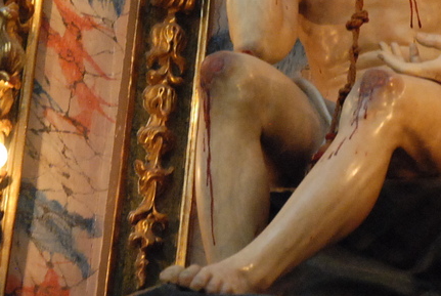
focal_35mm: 171
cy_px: -5
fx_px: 2098
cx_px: 302
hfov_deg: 12.0
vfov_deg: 8.0
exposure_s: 1/13
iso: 1600
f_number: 4.5
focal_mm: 48
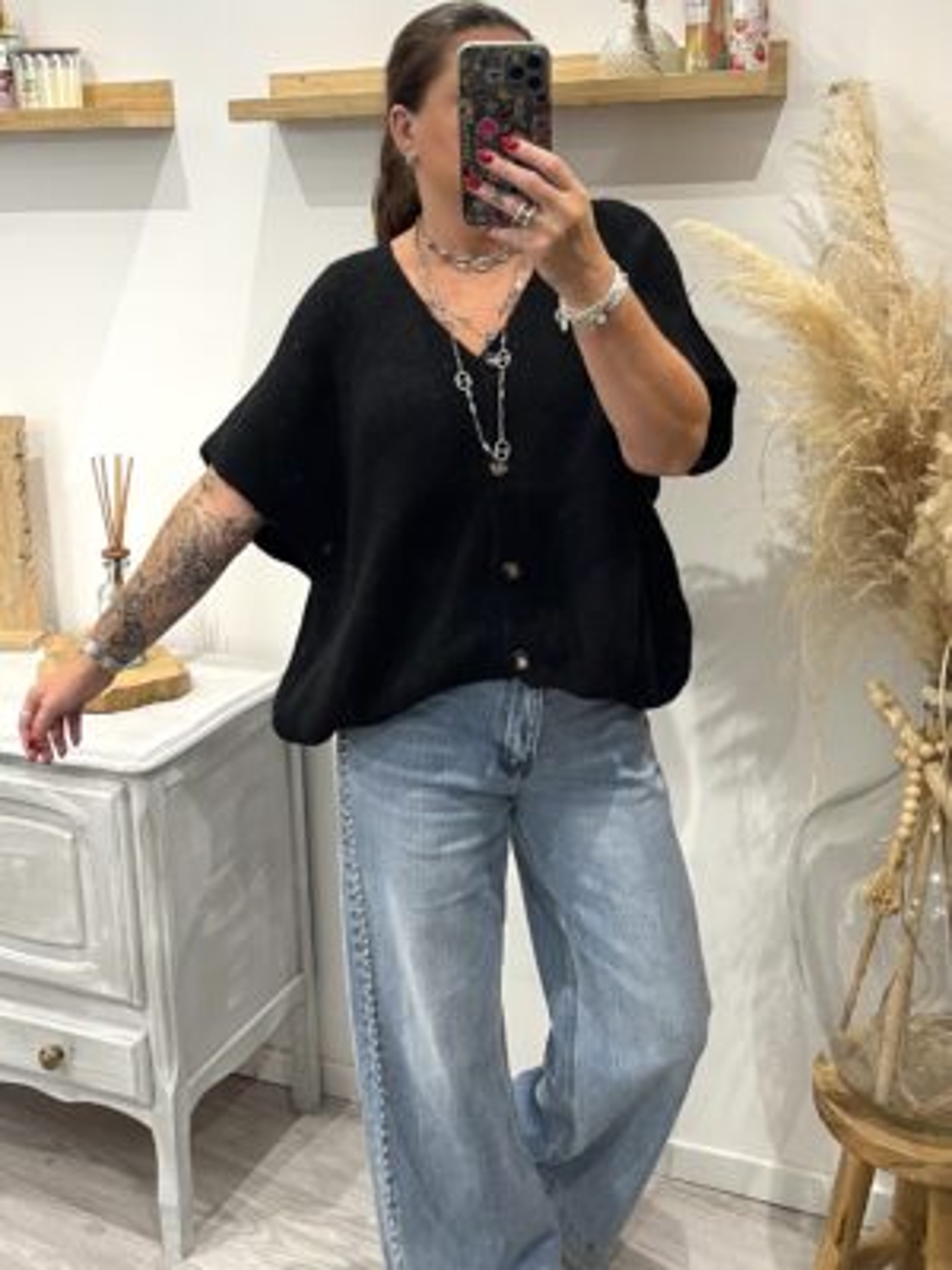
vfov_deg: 69.4
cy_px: 635
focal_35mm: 25
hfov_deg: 54.9
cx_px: 476
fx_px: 917
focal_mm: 5.1
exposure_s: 1/50
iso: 100
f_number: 1.6
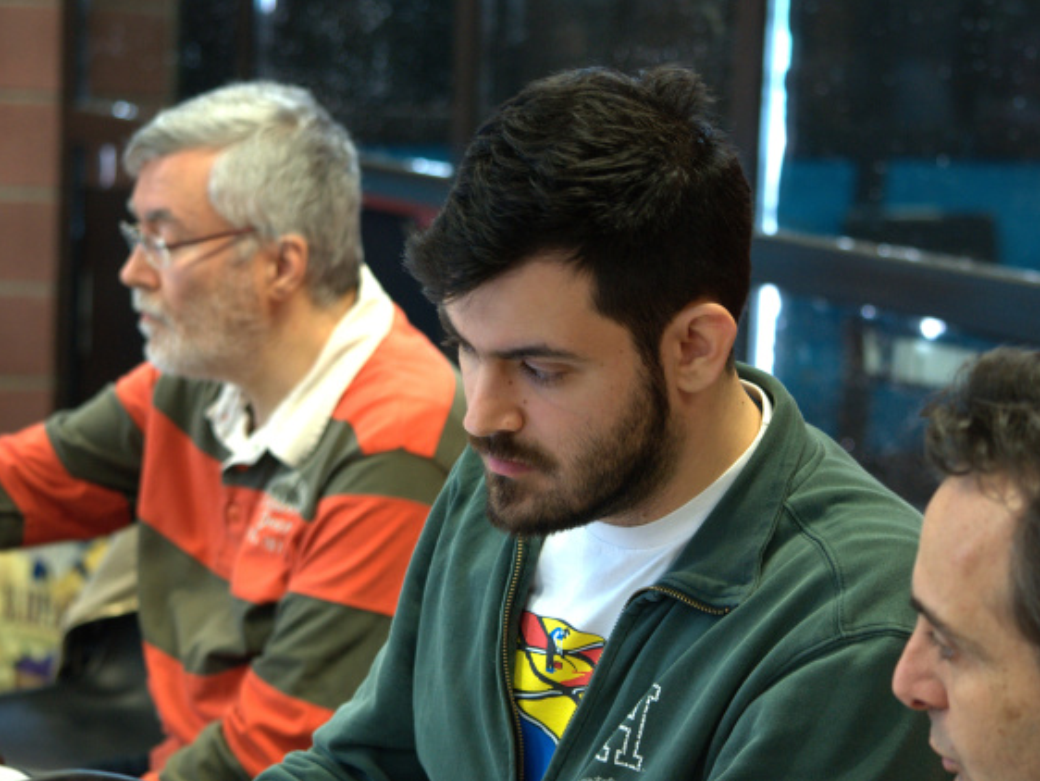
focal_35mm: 128
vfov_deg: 11.6
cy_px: 389
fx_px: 3847
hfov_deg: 15.4
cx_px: 588
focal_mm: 78
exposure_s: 1/30
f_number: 4.5
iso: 1000
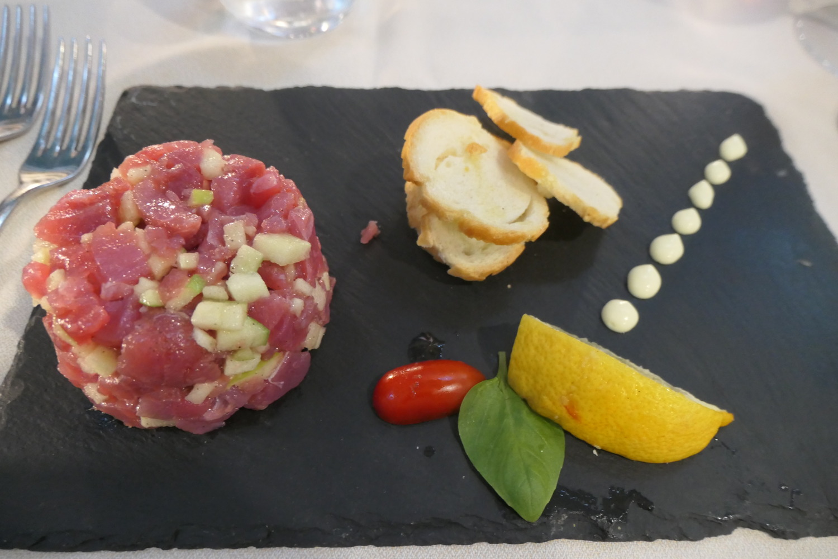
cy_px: 280
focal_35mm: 24
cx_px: 419
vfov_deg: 53.1
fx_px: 559
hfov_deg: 73.7
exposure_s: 1/25
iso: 1600
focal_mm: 8.8
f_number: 3.3
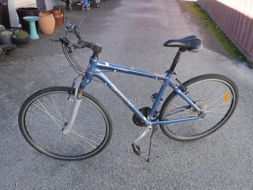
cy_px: 95
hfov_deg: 56.8
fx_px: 234
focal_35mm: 32
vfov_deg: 44.2
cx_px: 126
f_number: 5
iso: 200
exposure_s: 1/200
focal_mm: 16
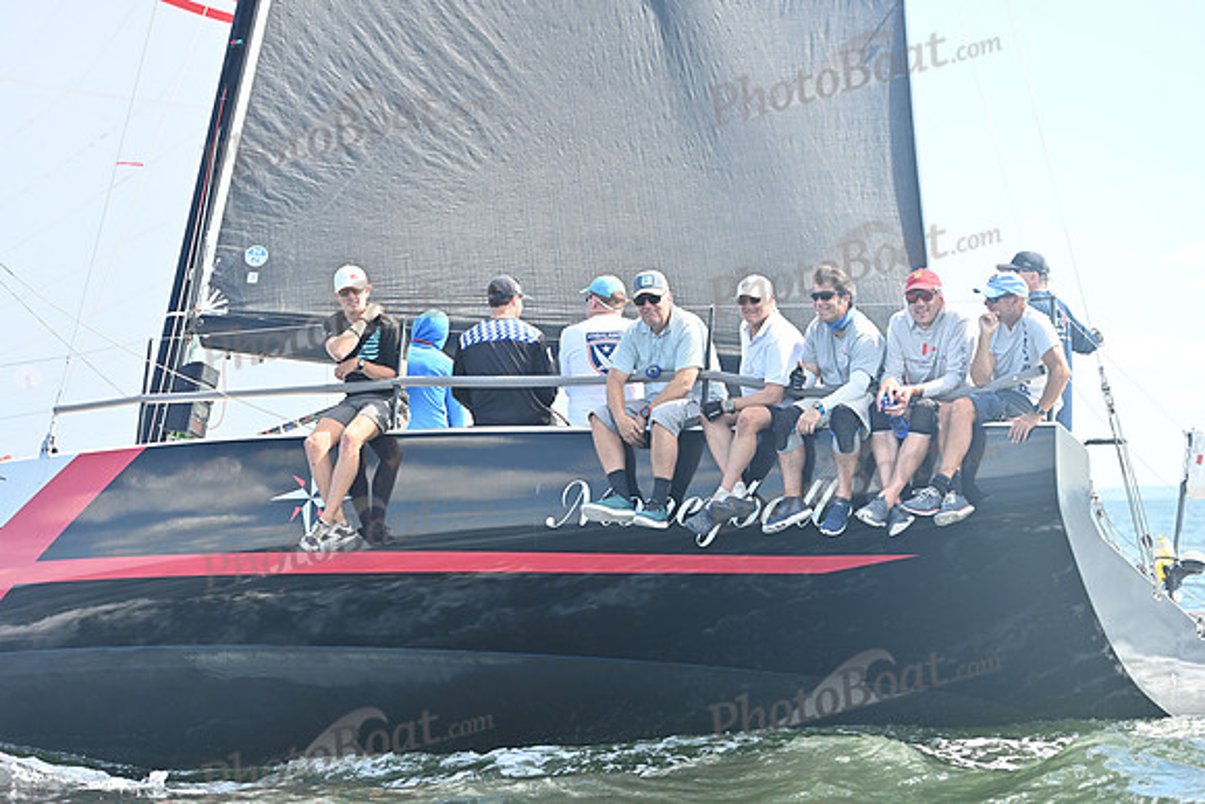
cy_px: 402
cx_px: 602
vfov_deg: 14.4
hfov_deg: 21.5
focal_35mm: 95
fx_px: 3180
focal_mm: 95
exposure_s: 1/1000
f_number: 4
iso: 250
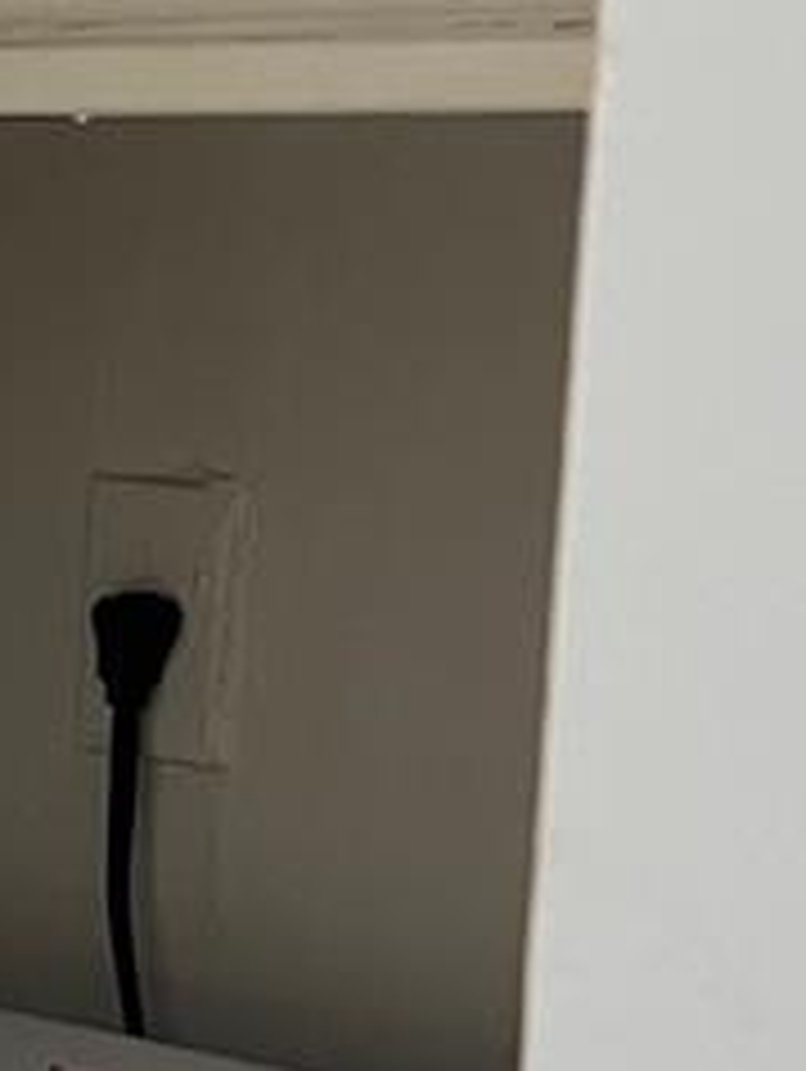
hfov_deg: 10.6
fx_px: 4060
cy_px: 684
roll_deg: -2.1
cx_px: -662
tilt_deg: -8.5
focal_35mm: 131
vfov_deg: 15.0
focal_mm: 5.7
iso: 200
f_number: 1.5
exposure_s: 1/60
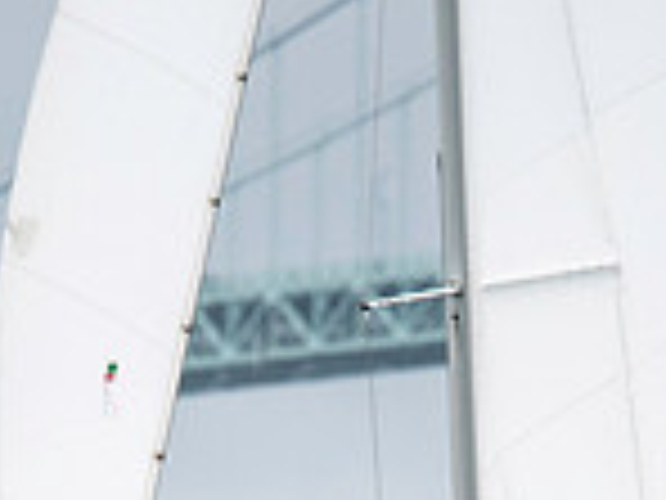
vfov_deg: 0.8
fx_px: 33977
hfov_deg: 1.1
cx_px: 360
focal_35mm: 1766
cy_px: 745
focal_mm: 300
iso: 250
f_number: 4
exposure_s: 1/2500
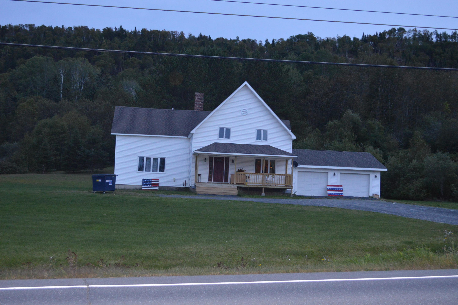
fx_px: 610
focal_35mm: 48
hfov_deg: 41.1
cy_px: 152
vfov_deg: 28.0
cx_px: 229
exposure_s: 1/60
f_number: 4.8
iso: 1600
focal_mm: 32
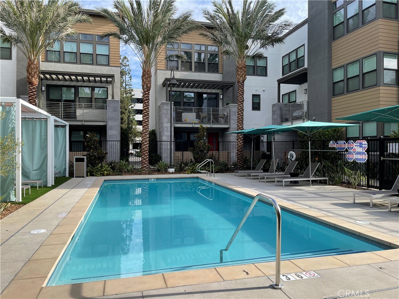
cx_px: 200
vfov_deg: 53.1
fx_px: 300
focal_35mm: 26
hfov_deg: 67.3
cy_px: 150
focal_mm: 5.1
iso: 32
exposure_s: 1/1188
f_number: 1.6
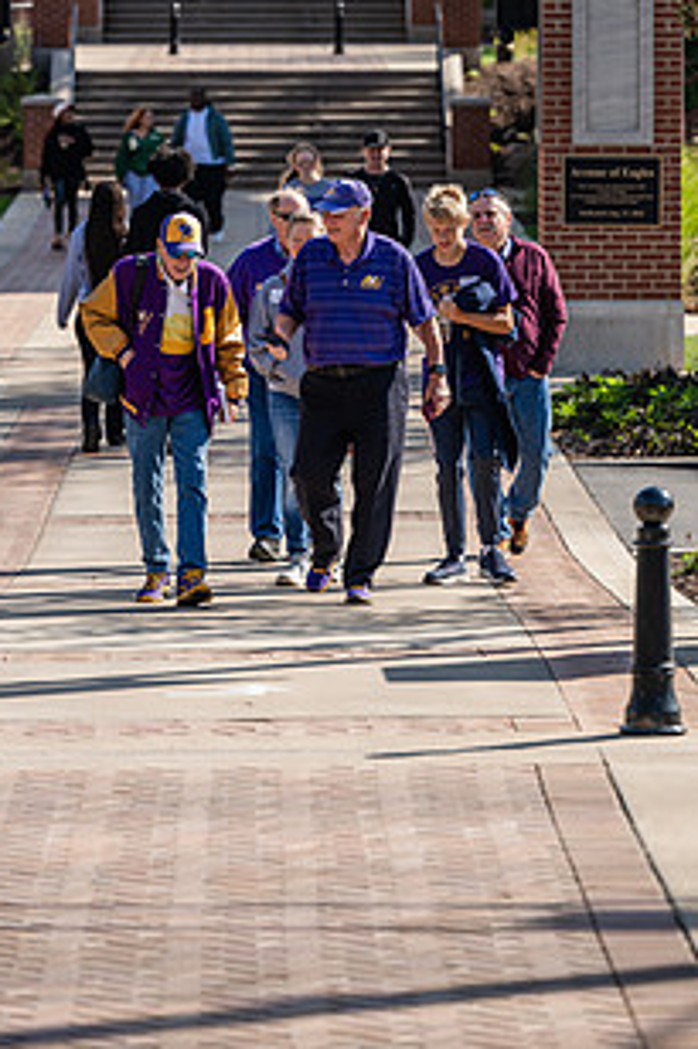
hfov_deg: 6.5
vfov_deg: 9.7
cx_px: 303
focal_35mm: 212
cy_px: 296
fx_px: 6172
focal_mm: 145
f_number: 4
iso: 125
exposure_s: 1/800
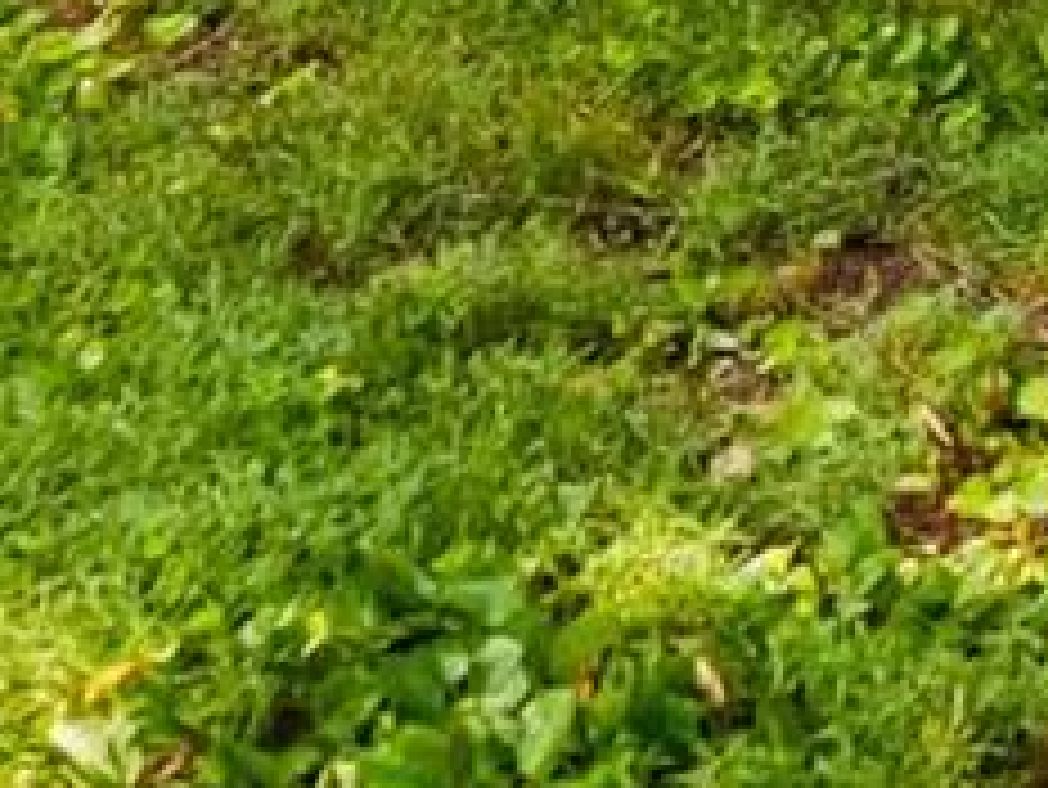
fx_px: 5634
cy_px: -1277
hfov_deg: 10.2
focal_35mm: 186
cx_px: 1691
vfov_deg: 7.4
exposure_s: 1/200
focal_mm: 8.38
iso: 120
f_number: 2.8
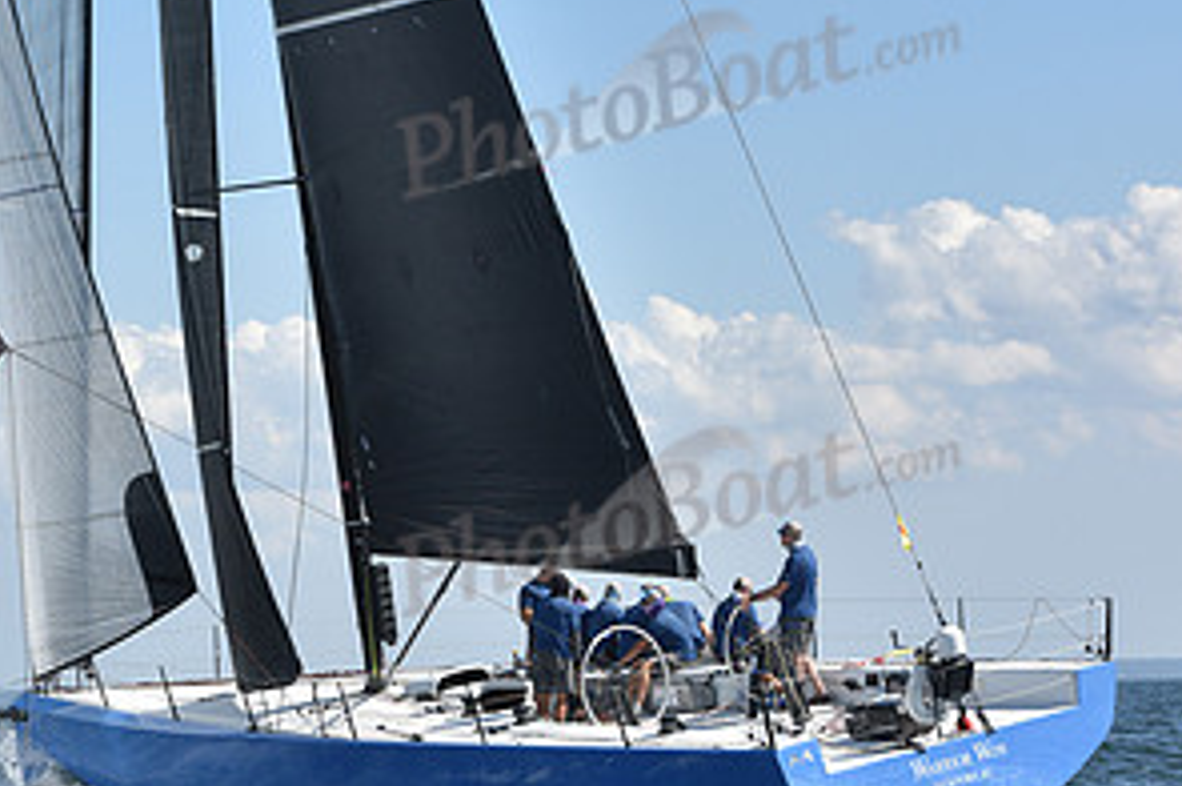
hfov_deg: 11.0
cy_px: 359
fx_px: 6133
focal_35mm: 187
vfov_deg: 7.3
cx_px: 192
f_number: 8
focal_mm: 95
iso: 320
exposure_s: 1/1250
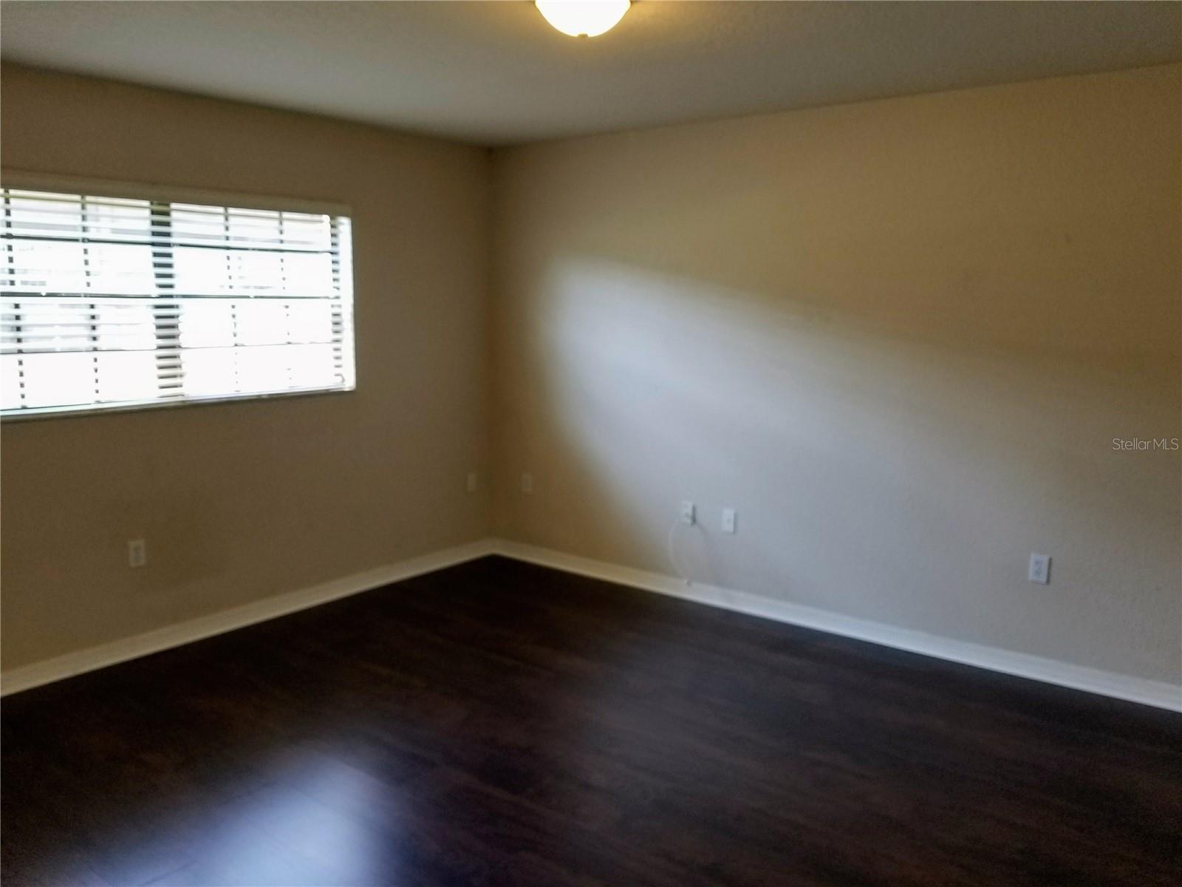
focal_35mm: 26
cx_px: 591
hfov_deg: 67.3
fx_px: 888
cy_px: 444
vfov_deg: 53.1
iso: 80
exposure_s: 1/60
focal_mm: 4.25
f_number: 1.7
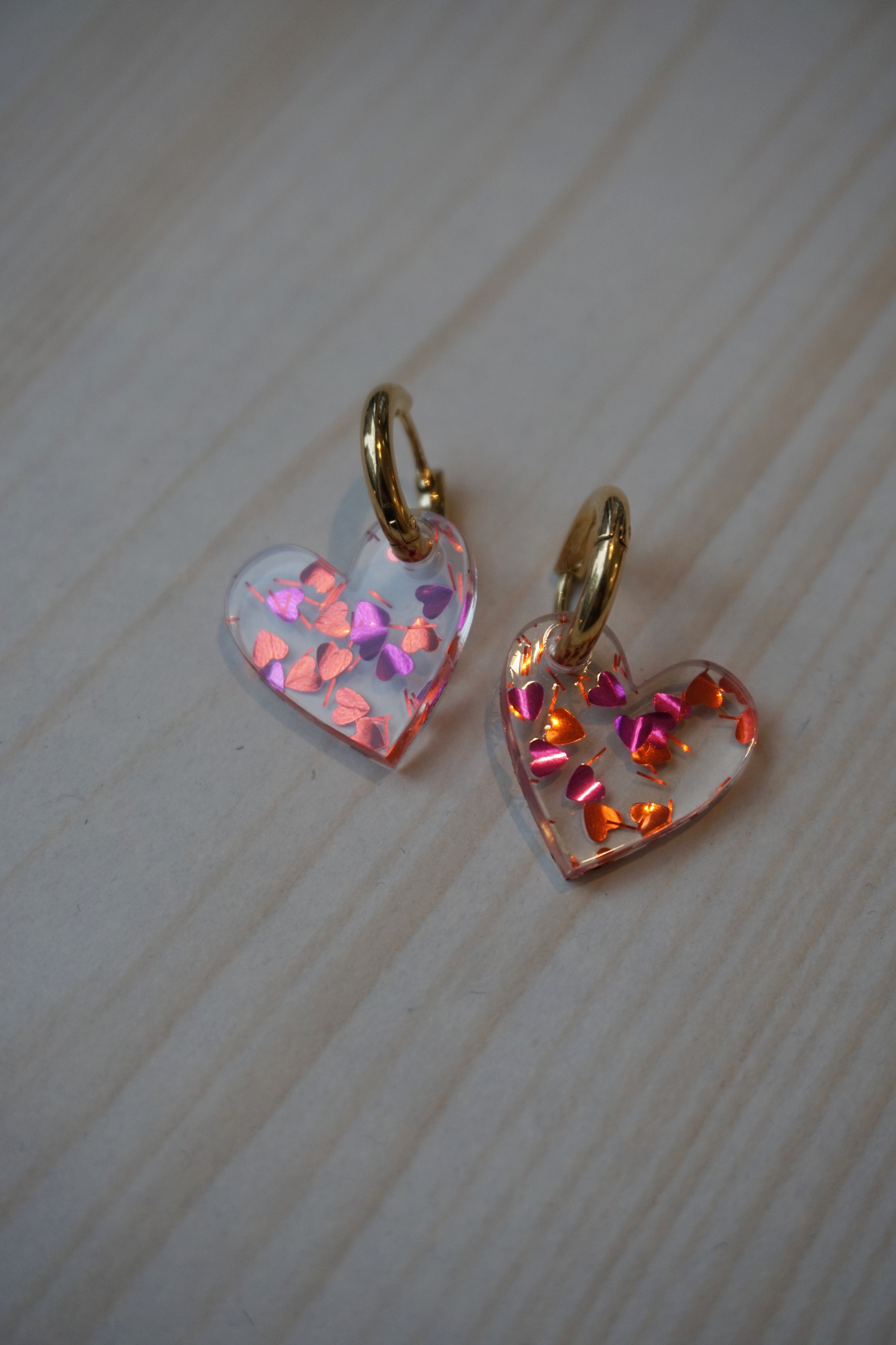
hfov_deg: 30.8
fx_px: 1624
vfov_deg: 45.0
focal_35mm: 44
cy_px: 672
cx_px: 448
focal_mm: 29
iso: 320
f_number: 4.5
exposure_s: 1/60
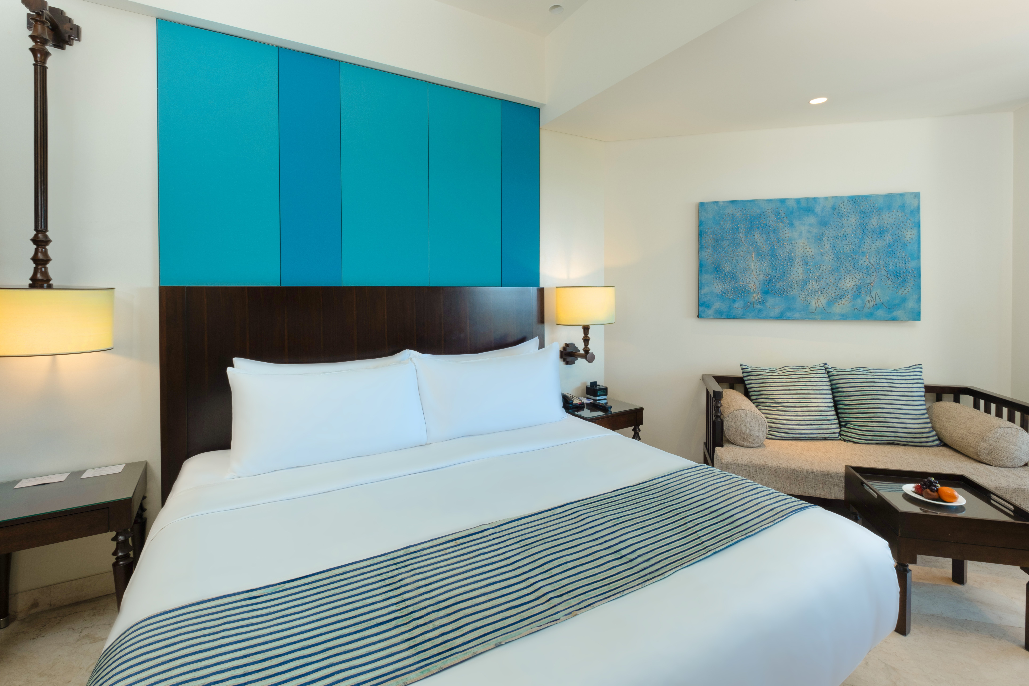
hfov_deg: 100.4
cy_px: 343
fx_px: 429
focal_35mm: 15
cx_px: 514
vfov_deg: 77.3
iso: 125
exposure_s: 1/6
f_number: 9
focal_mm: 10
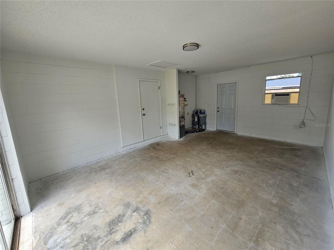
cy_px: 125
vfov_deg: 89.9
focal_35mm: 13
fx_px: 125
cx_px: 167
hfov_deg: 106.2
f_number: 2.2
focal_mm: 2.2
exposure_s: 1/212
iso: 50
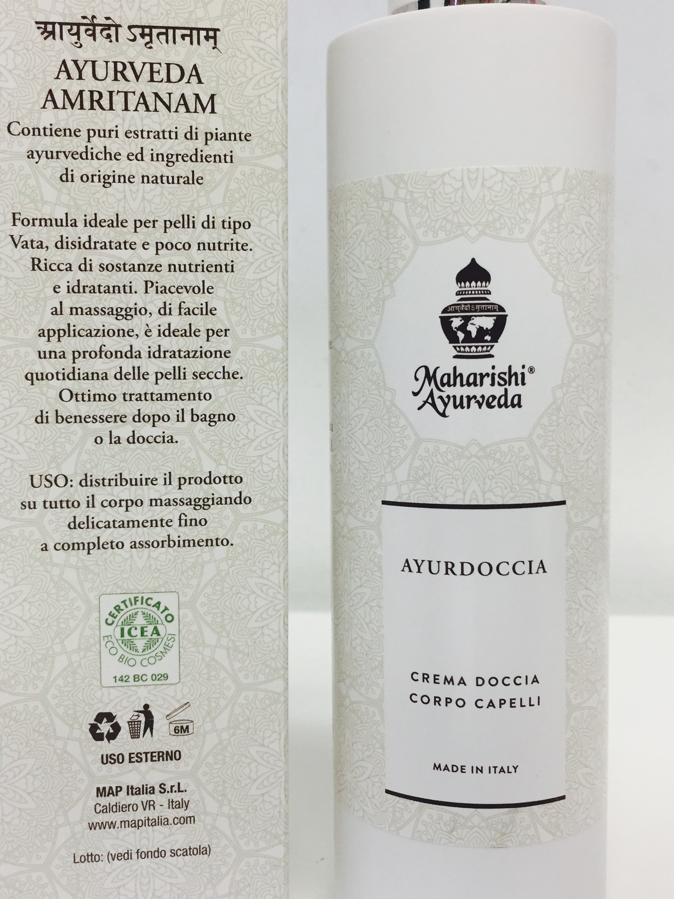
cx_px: 292
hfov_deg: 35.9
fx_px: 1038
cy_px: 437
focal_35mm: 40
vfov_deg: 46.8
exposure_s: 1/33
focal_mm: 4.15
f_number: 2.2
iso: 50
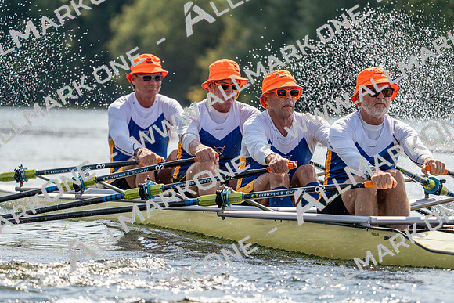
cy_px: 152
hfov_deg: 6.6
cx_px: 227
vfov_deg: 4.4
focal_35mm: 312
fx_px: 3935
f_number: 6.3
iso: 250
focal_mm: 312
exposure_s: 1/1600
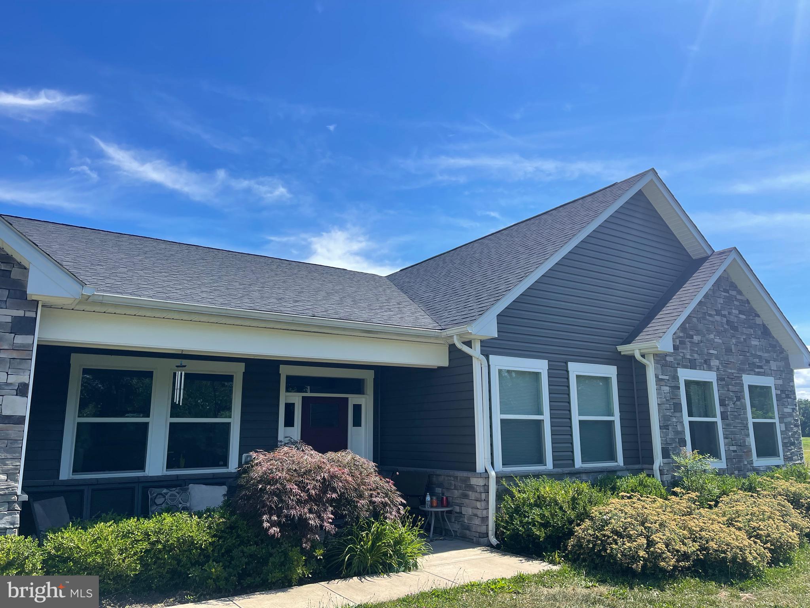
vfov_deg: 54.9
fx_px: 585
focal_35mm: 25
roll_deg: +1.3
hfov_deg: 69.4
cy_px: 304
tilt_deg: +10.3
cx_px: 405
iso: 32
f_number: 1.6
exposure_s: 1/2786
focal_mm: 5.1
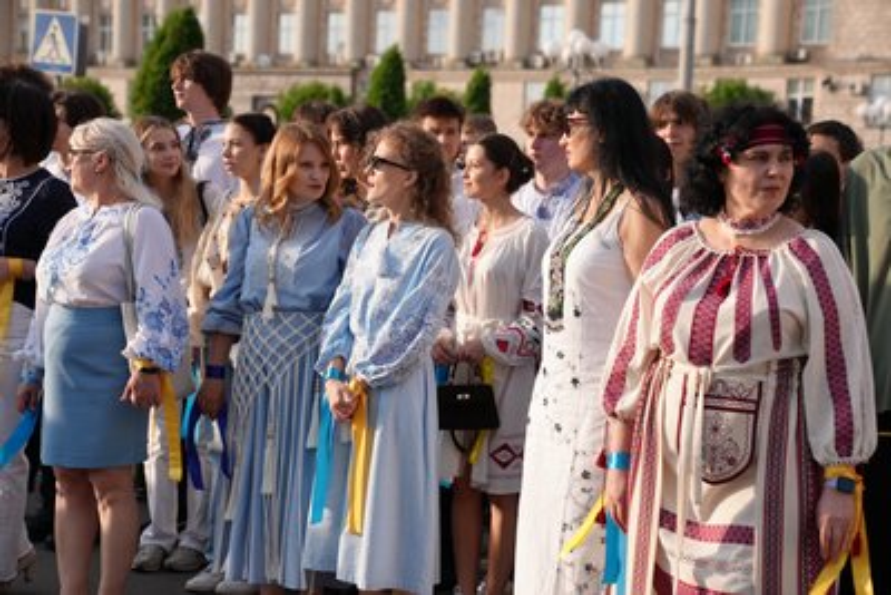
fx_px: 1733
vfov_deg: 19.5
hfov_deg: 28.8
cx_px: 446
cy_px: 298
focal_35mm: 70
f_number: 4
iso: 80
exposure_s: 1/250
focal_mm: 70
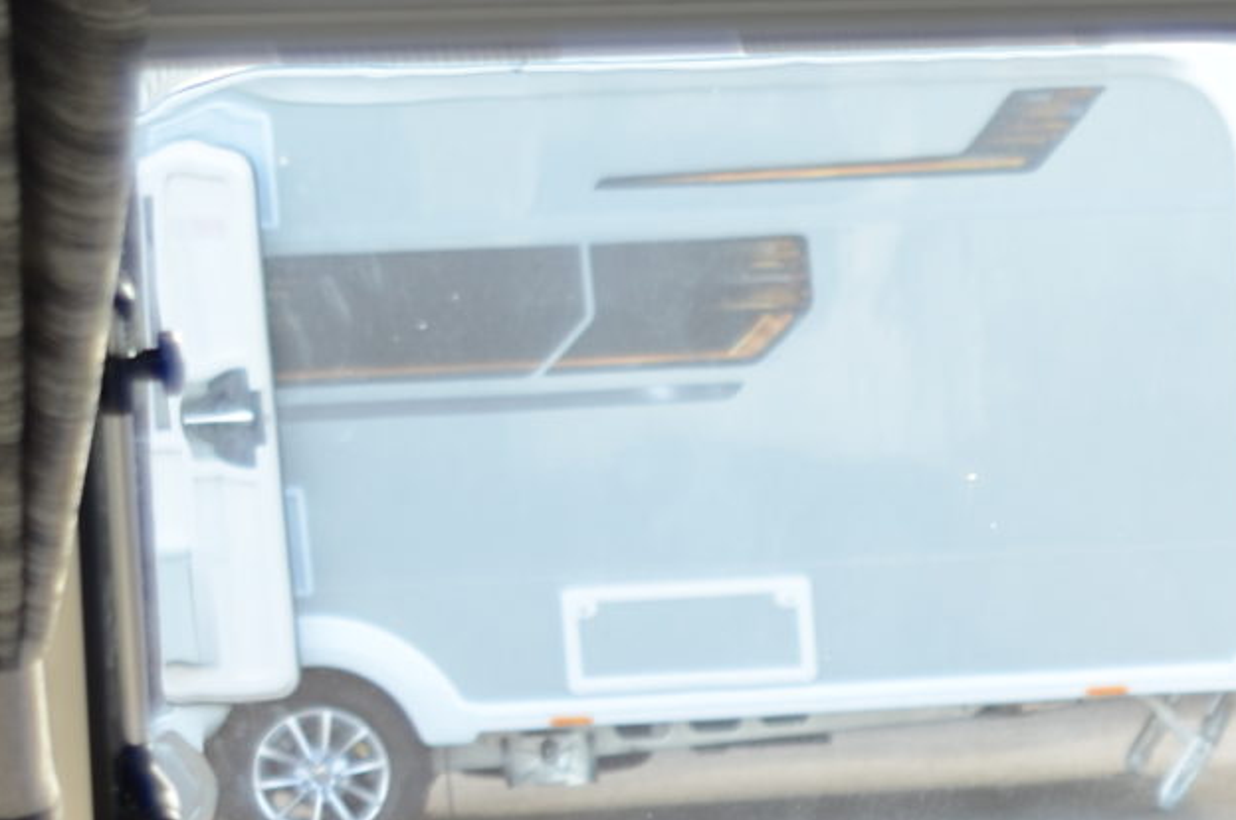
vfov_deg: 8.0
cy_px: 1424
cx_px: 2432
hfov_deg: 11.3
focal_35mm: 166
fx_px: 5692
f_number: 3.2
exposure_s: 1/40
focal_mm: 27
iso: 100
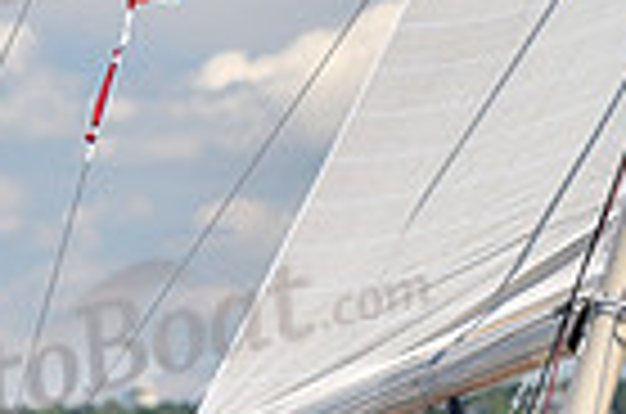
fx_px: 9438
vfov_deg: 2.5
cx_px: 667
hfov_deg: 3.8
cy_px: 524
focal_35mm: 544
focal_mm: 130
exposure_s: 1/1000
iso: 200
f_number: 3.5
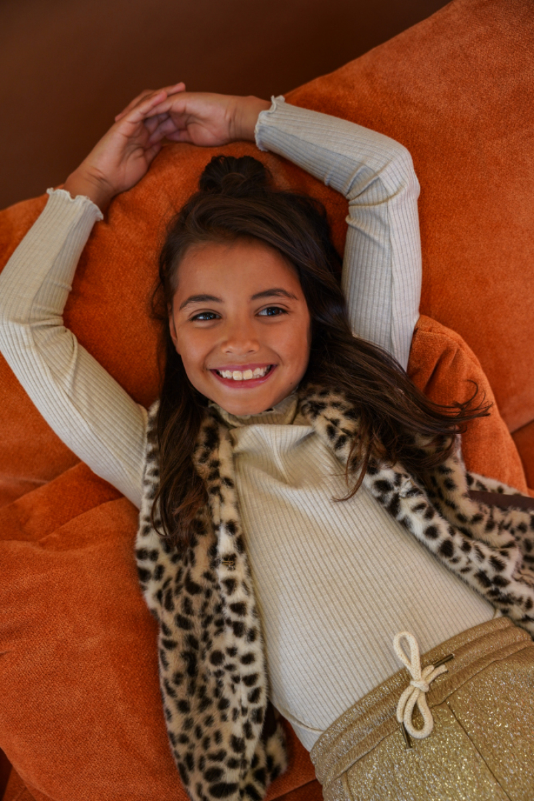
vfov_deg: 46.6
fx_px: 930
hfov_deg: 32.0
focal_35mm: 42
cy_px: 400
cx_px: 267
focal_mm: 41.8
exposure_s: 1/60
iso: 640
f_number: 3.2
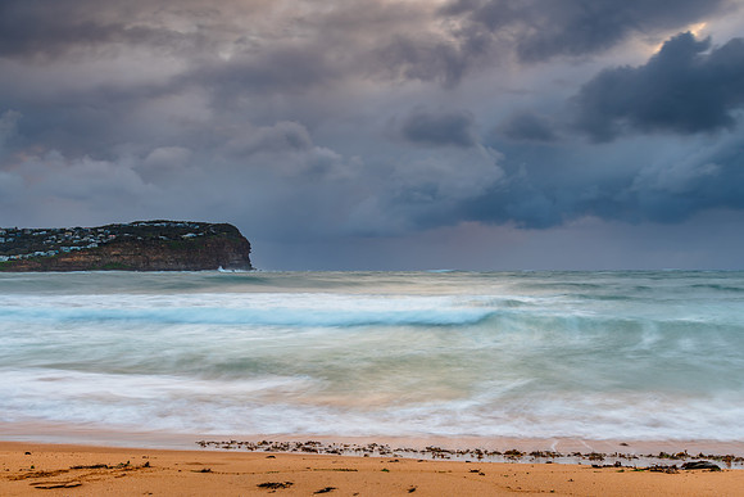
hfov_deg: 44.0
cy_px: 248
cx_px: 372
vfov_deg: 30.2
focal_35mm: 45
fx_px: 921
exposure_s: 2
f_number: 13
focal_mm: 44
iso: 31
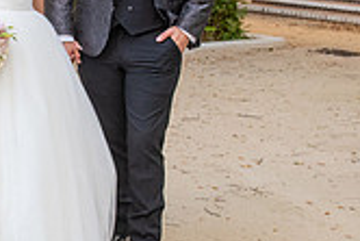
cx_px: -1
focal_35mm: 122
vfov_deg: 11.2
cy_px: 44
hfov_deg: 16.4
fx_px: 1221
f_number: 4.5
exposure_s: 1/200
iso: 640
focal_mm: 27
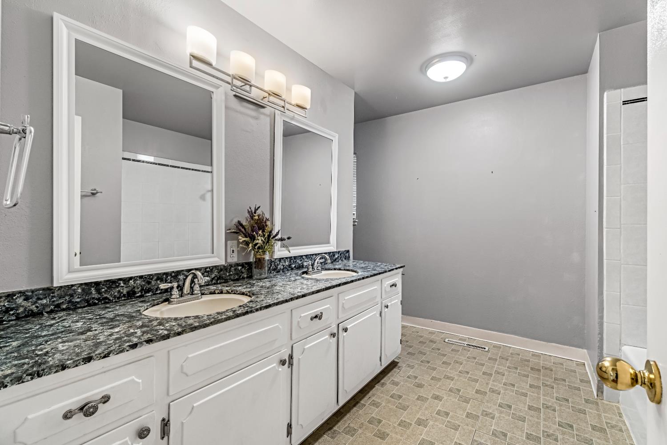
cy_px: 222
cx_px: 334
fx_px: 278
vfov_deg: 77.3
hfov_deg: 100.4
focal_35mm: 15
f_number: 8
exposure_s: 1/10
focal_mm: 10
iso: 400
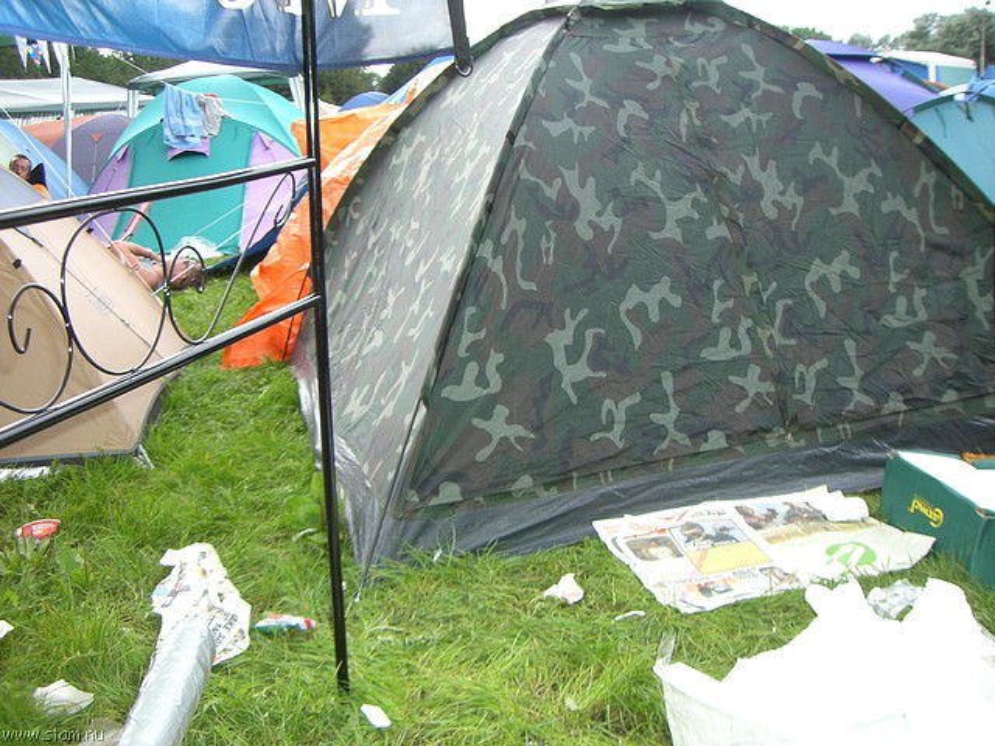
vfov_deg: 37.7
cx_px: 498
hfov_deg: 49.0
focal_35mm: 38
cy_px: 373
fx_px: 1092
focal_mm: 6.2
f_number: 2.7
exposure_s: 1/200
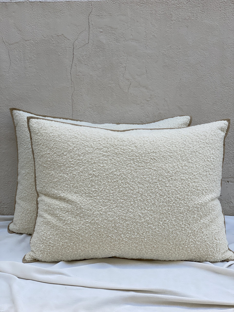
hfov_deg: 28.0
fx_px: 469
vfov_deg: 36.8
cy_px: 156
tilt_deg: -9.6
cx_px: 117
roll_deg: +0.1
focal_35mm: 52
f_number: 2
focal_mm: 6
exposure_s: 1/440
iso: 20
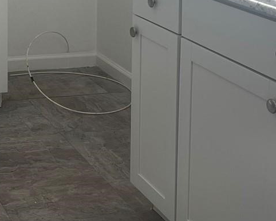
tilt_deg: -6.2
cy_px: -75
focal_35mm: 81
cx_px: -90
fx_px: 662
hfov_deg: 21.2
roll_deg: +0.1
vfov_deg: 17.6
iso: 32
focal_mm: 5.1
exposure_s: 1/128
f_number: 1.6
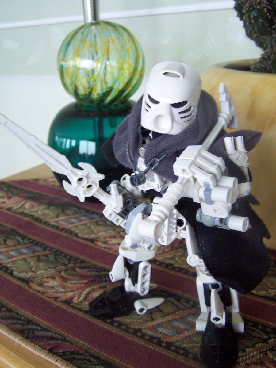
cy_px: 184
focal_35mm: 40
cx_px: 138
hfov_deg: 36.0
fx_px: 425
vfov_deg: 46.8
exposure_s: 1/10
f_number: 2.8
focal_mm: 6.7
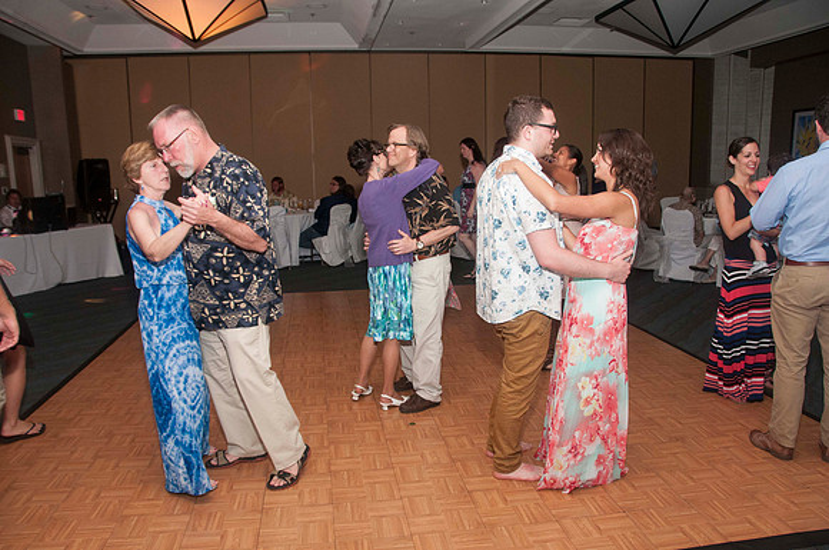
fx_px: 621
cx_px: 414
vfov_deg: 47.8
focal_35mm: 27
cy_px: 275
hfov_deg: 67.5
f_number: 5.6
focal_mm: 18
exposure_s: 1/60
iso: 800
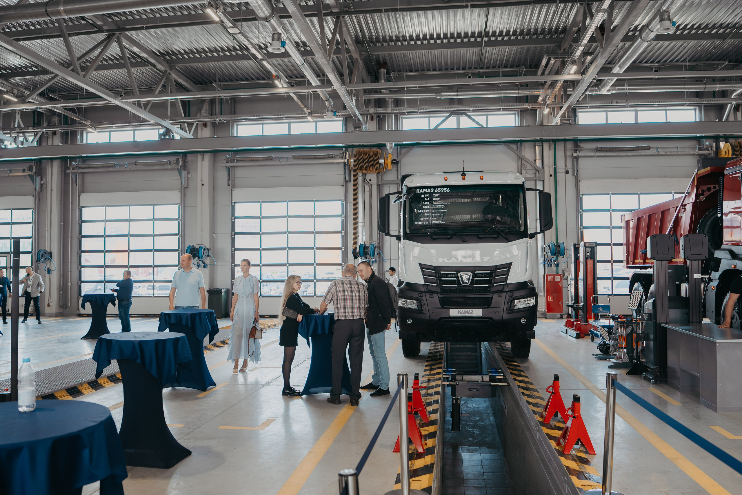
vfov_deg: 46.4
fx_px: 577
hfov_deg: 65.5
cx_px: 371
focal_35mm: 28
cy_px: 248
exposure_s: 1/125
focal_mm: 28
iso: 160
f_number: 3.2
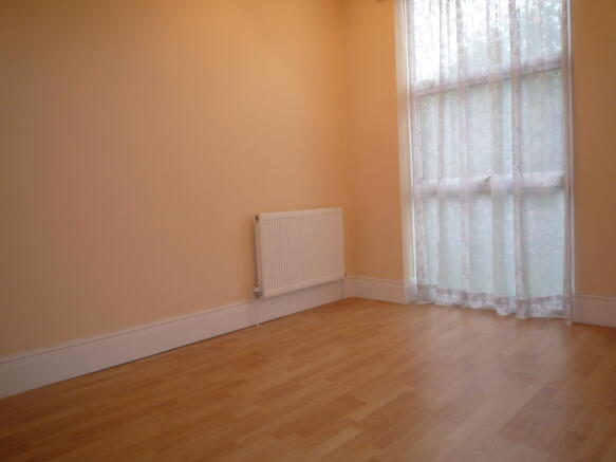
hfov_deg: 69.4
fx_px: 445
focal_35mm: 25
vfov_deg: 54.9
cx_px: 308
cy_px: 231
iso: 100
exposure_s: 1/30
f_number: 2.8
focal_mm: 4.4
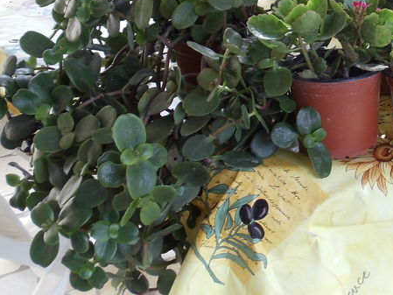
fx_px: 1113
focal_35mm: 98
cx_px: 423
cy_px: -21
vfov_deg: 14.8
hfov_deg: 19.3
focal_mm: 6
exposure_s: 1/60
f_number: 3.5
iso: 100
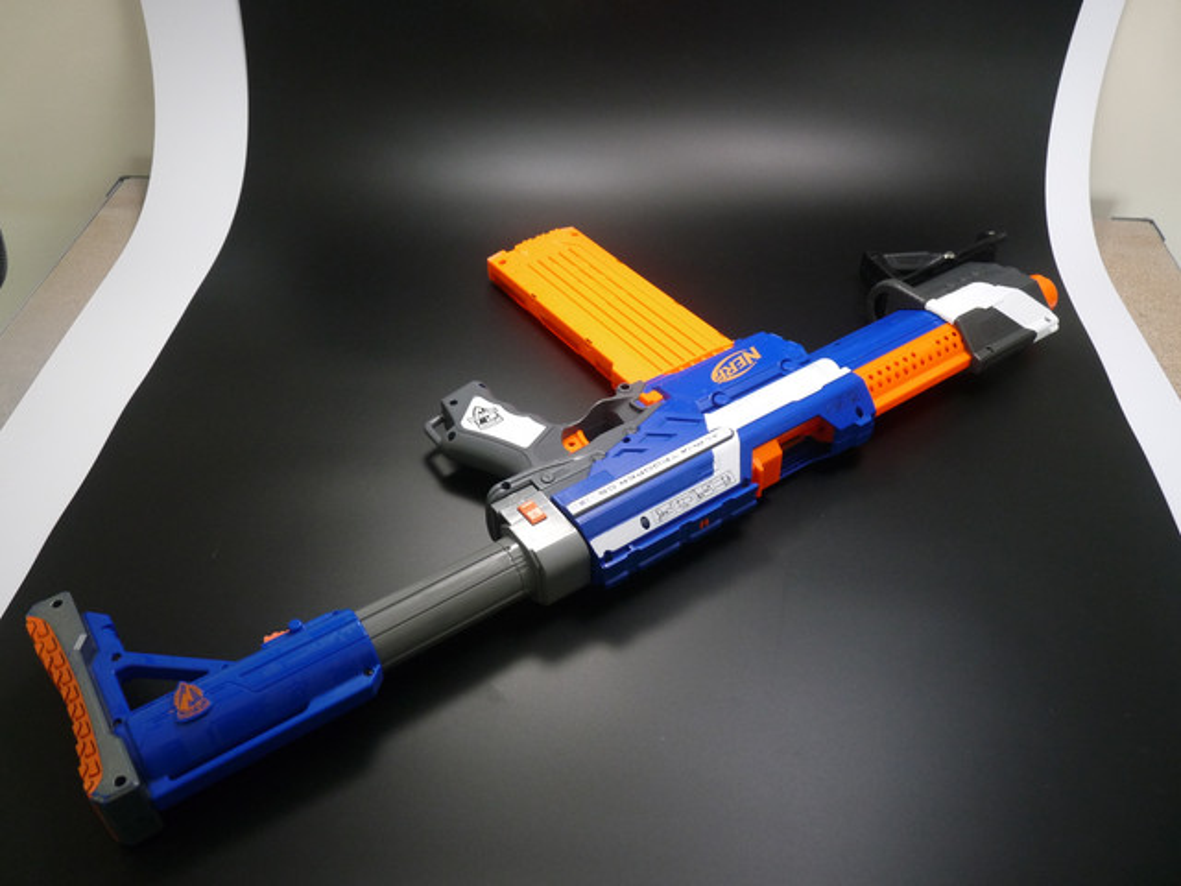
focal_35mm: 29
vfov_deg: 48.2
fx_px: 989
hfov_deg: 61.7
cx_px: 590
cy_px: 443
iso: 200
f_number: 2.8
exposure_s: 1/50
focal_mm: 5.2
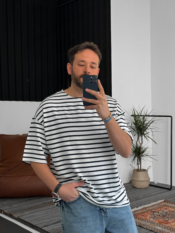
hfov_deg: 30.3
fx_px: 324
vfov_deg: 39.7
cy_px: 116
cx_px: 88
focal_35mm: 48
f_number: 1.8
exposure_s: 1/120
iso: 80
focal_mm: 6.86
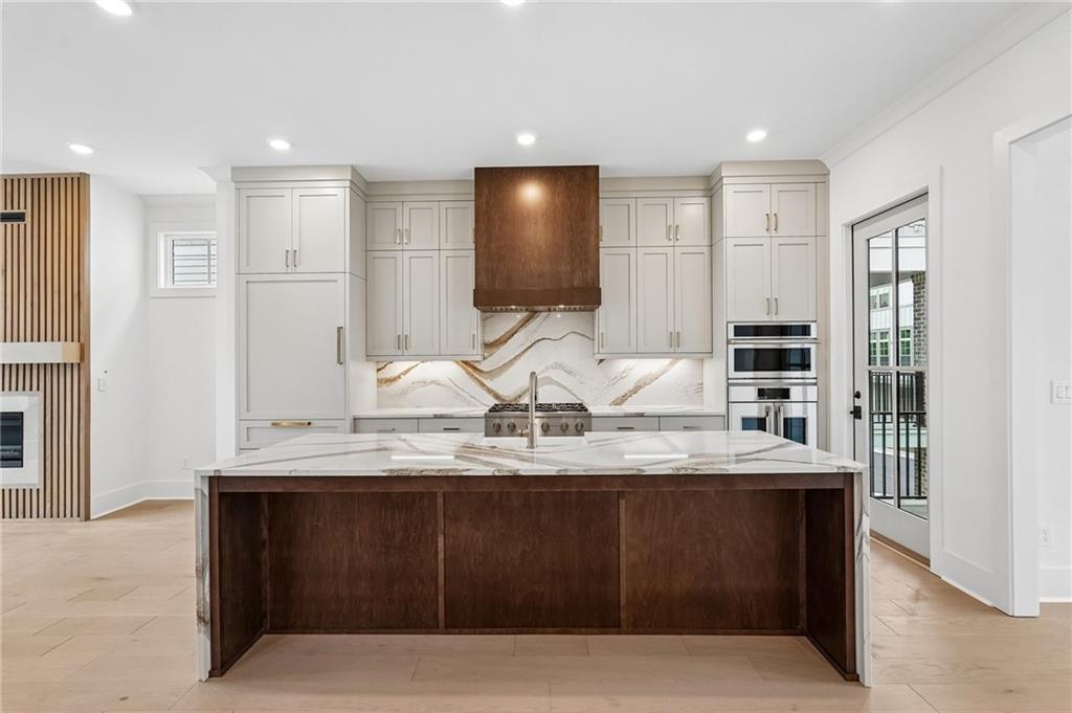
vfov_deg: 70.3
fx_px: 506
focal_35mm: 17
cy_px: 356
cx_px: 536
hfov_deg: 93.3
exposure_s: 1/40
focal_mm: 17
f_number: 8
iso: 800
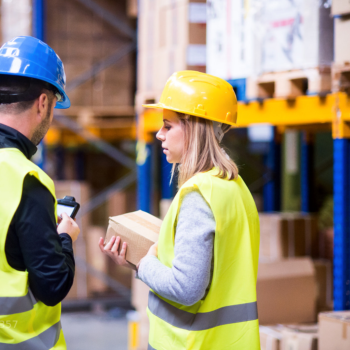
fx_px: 1247
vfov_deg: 16.0
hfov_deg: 15.9
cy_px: 175
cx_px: 109
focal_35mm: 109
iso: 3200
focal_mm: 85
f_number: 1.8
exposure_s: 1/640
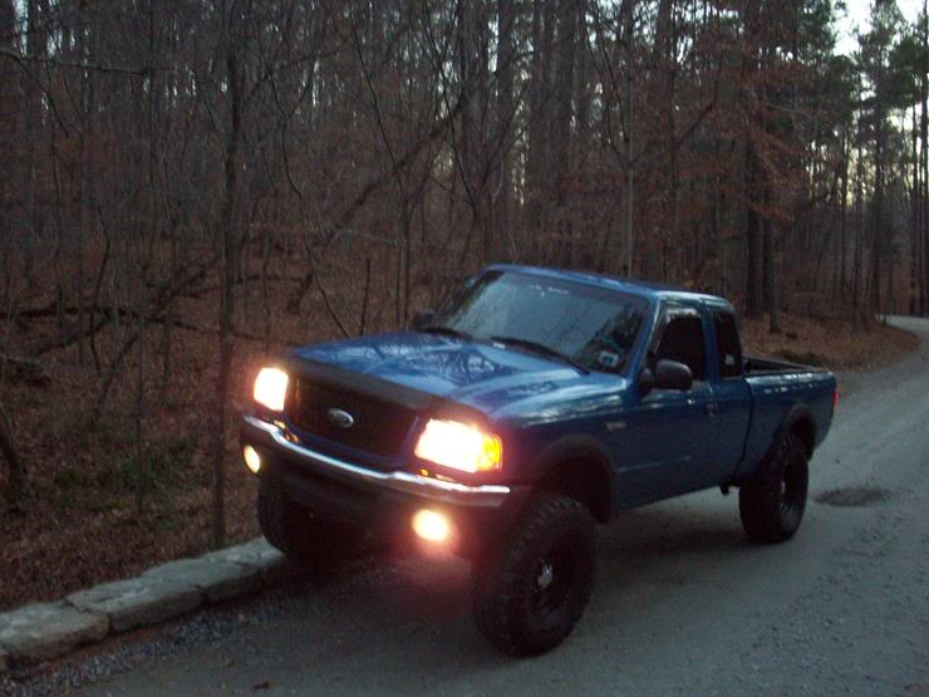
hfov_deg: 46.8
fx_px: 1073
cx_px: 459
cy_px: 368
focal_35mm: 40
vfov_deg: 35.9
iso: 200
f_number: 2.8
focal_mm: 6.2
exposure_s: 1/8
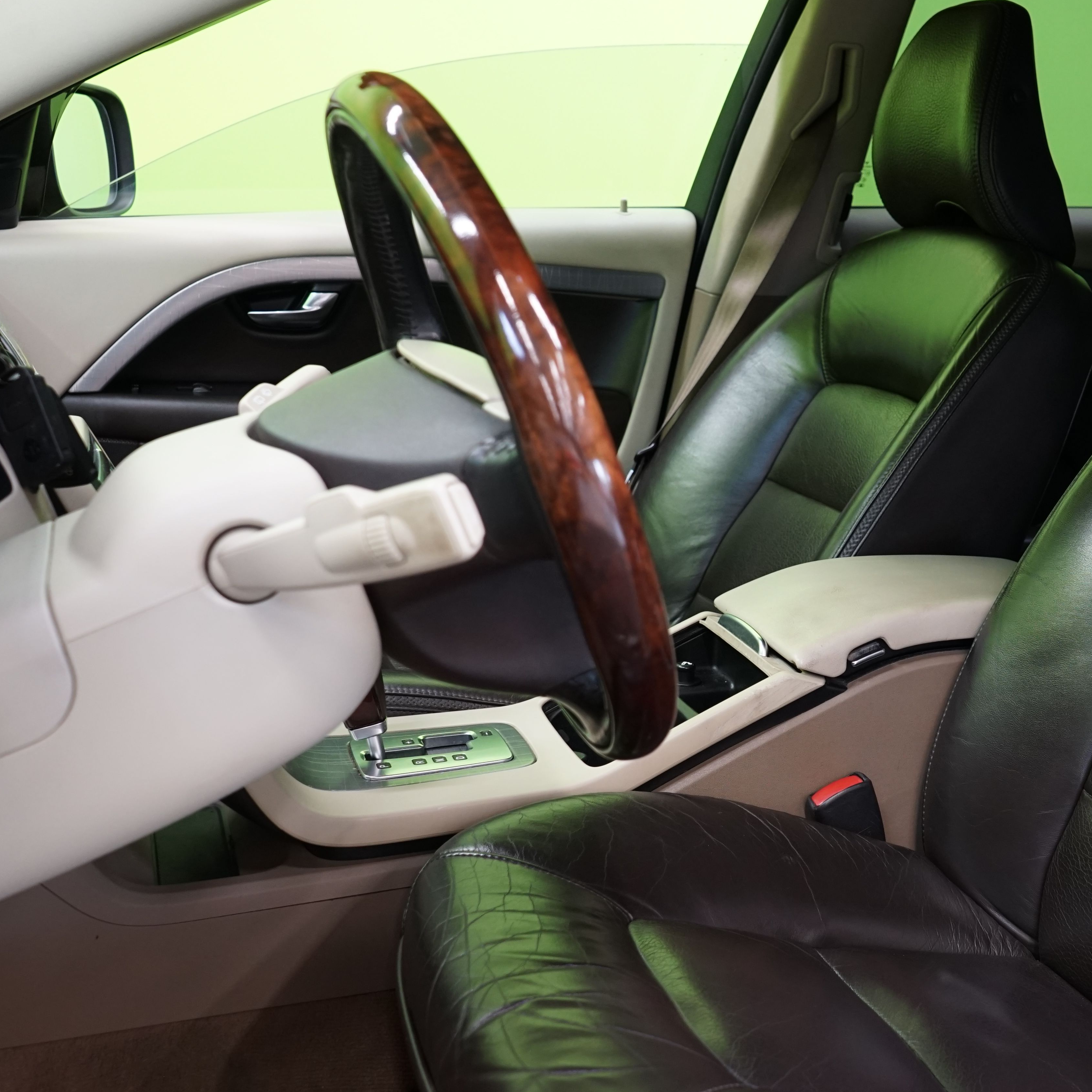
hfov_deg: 37.4
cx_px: 823
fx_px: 1570
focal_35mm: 44
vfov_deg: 38.3
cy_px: 602
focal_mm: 29
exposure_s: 1/15
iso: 1000
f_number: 5
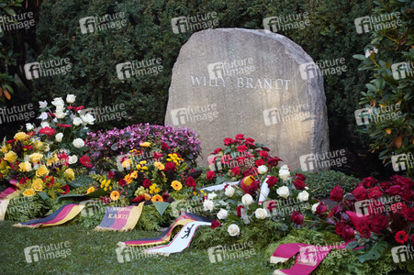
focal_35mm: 151
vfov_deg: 9.1
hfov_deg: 13.6
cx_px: 207
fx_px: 1735
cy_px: 138
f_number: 5.6
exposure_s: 1/100
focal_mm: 151
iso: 640
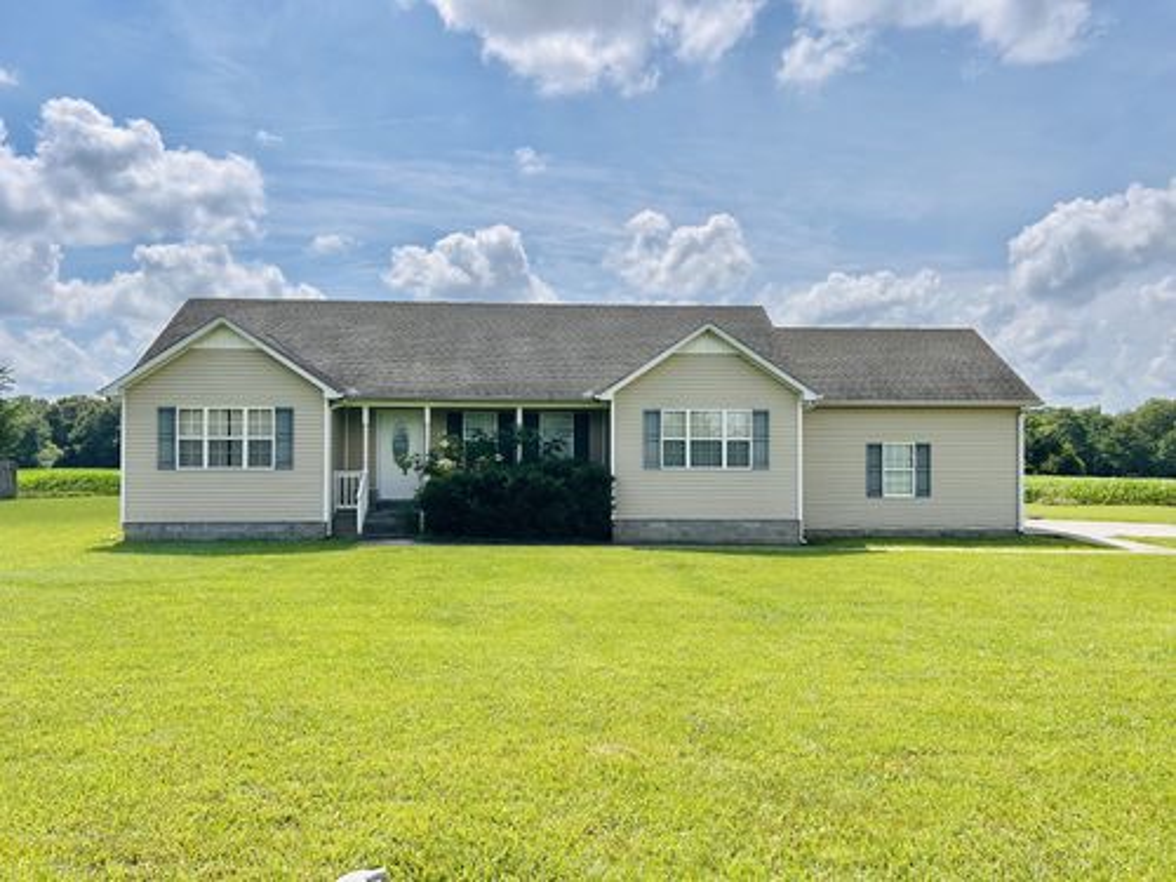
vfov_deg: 53.1
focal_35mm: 26
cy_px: 441
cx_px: 588
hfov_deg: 67.3
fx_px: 883
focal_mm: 5.7
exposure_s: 1/8000
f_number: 1.5
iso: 50
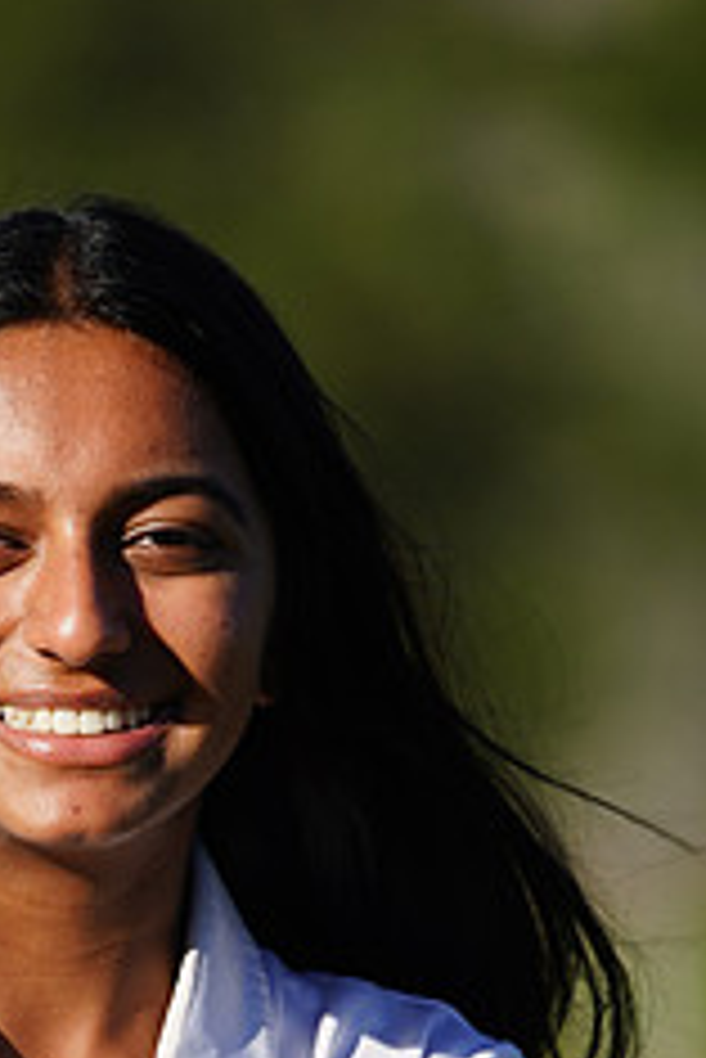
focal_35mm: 868
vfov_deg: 2.4
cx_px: -115
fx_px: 25494
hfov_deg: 1.6
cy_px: 1274
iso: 100
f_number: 6.3
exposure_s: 1/500
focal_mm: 352
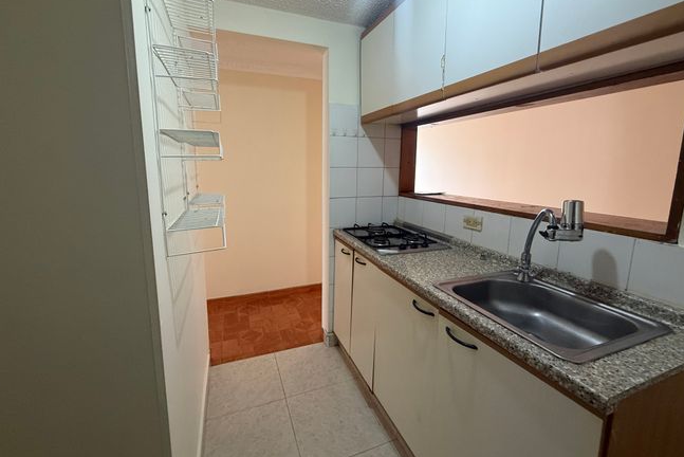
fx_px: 285
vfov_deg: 77.2
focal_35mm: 15
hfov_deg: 100.4
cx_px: 336
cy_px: 206
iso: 320
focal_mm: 2.22
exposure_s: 1/82
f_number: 2.2
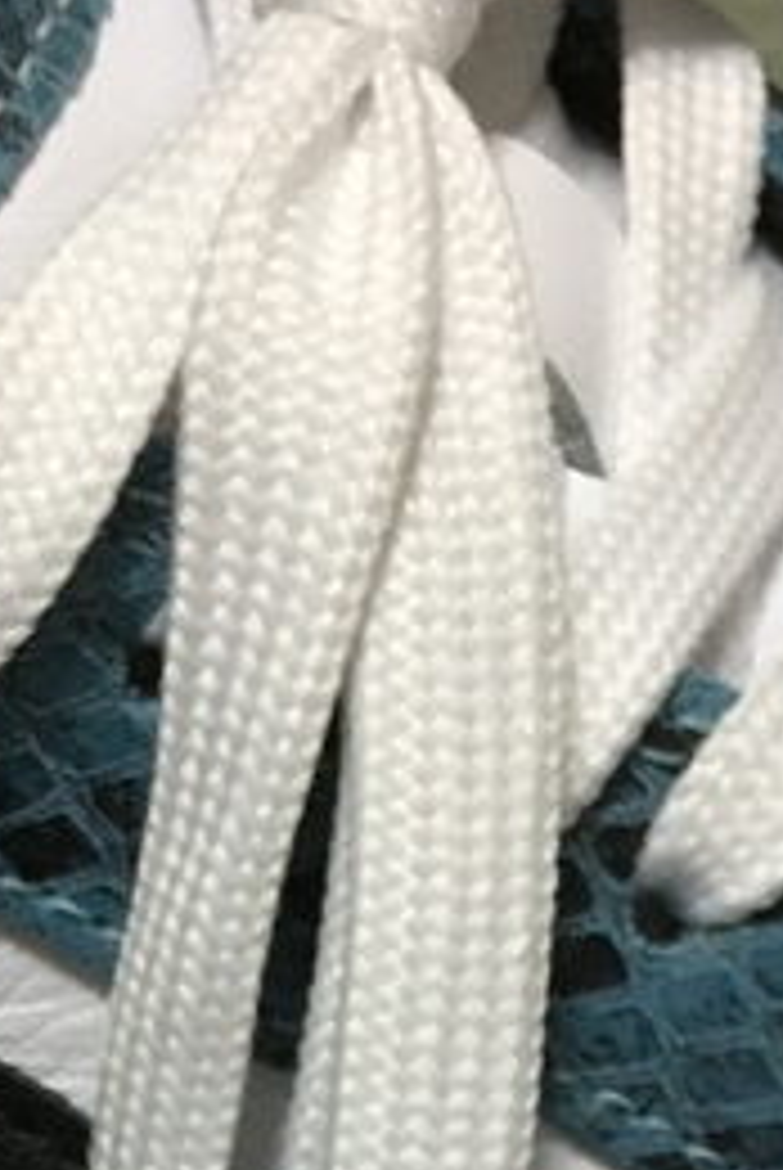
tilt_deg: -62.0
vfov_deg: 13.1
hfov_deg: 9.9
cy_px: 2210
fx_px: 4522
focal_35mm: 139
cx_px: 374
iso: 100
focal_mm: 4.15
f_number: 2.2
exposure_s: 1/30
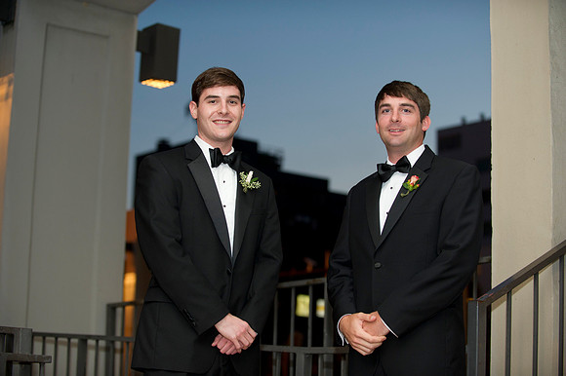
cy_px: 188
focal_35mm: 75
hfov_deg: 27.0
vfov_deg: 18.2
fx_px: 1178
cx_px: 283
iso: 640
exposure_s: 1/60
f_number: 2.8
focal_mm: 75
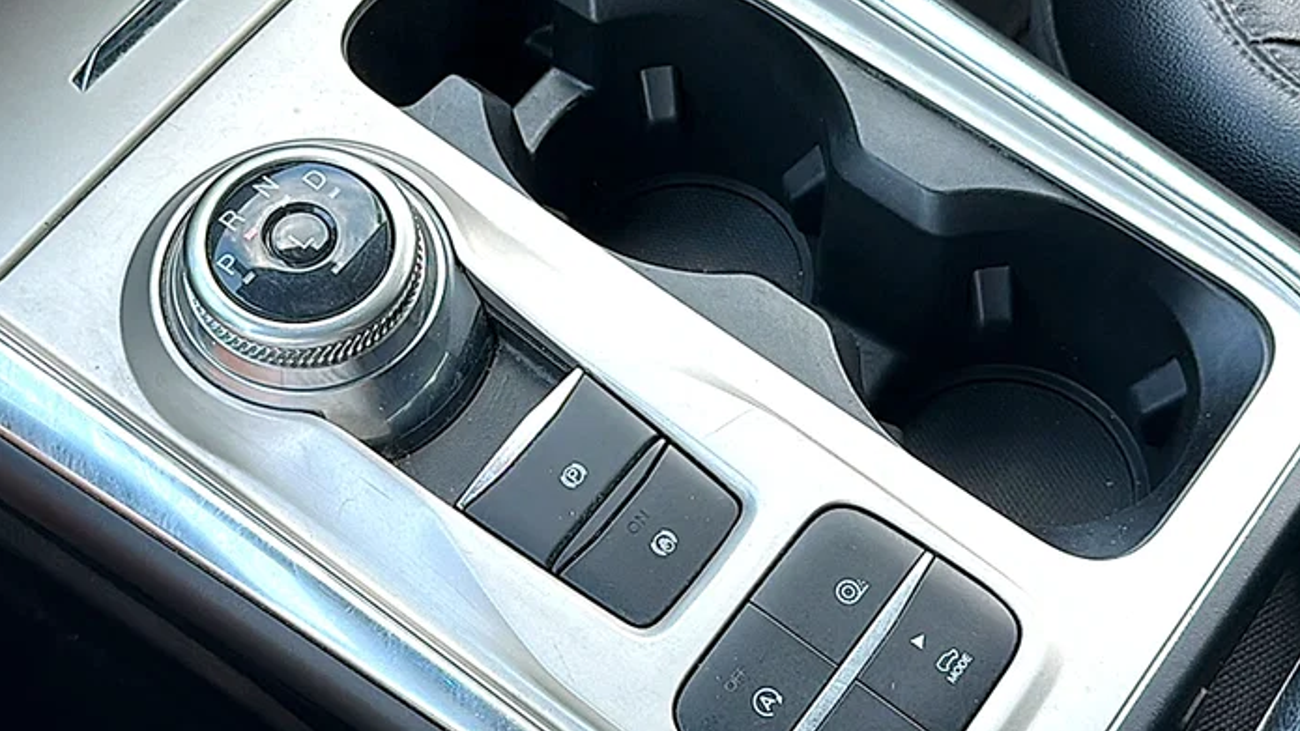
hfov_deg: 45.5
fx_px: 1551
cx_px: 651
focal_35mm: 45
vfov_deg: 26.5
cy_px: 369
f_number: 1.78
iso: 64
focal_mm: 6.86
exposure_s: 1/193
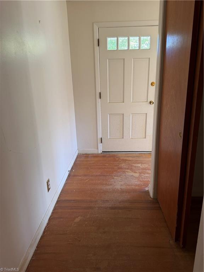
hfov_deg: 56.8
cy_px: 136
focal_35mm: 24
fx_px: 189
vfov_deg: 71.6
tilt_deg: -16.5
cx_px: 102
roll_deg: +2.4
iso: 200
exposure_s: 1/79
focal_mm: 6.76
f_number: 1.78
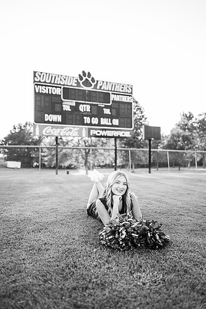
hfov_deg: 53.1
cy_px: 154
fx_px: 206
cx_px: 103
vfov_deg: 73.7
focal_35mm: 24
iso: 125
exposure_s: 1/500
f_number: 2
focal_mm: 24
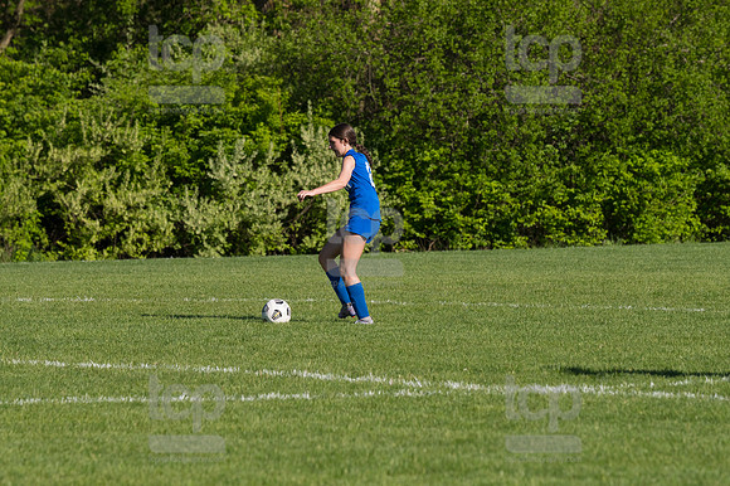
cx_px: 365
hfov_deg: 6.9
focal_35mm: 300
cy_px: 243
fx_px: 6080
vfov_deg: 4.6
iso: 250
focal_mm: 200
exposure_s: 1/1600
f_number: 5.6
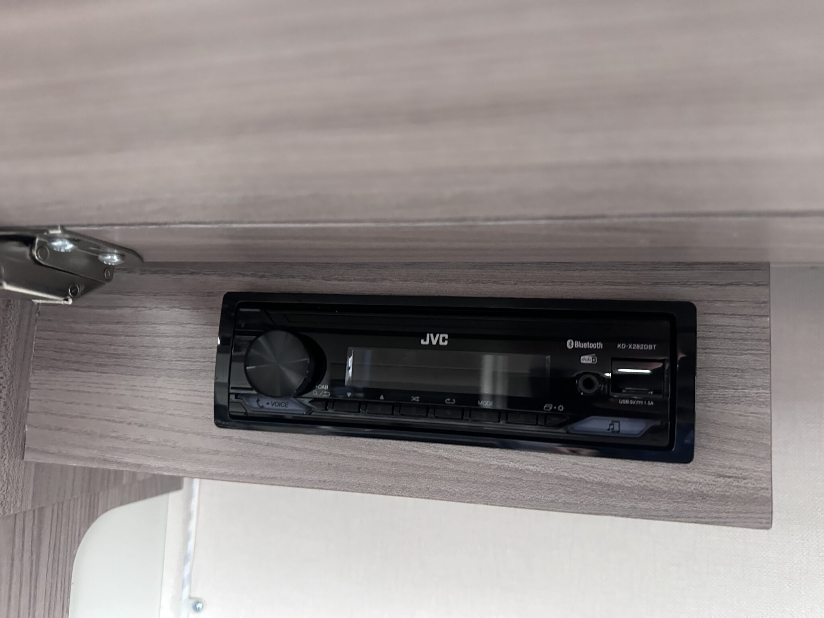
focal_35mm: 24
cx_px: 412
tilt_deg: +6.1
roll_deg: -3.1
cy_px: 309
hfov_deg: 71.6
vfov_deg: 56.8
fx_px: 571
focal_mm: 6.86
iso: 1000
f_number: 1.78
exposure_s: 1/59
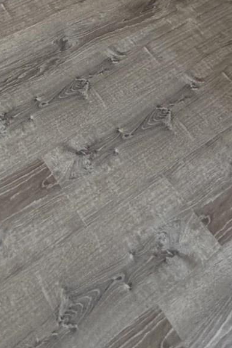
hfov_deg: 23.1
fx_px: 560
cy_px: -132
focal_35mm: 58
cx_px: 50
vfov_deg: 27.3
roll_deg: -1.9
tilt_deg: -30.3
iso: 160
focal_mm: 2.22
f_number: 2.2
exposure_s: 1/121
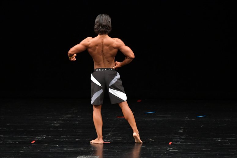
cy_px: 79
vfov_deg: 4.8
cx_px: 118
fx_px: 1875
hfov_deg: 7.2
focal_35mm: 285
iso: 3200
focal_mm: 190
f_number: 5.6
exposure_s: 1/400
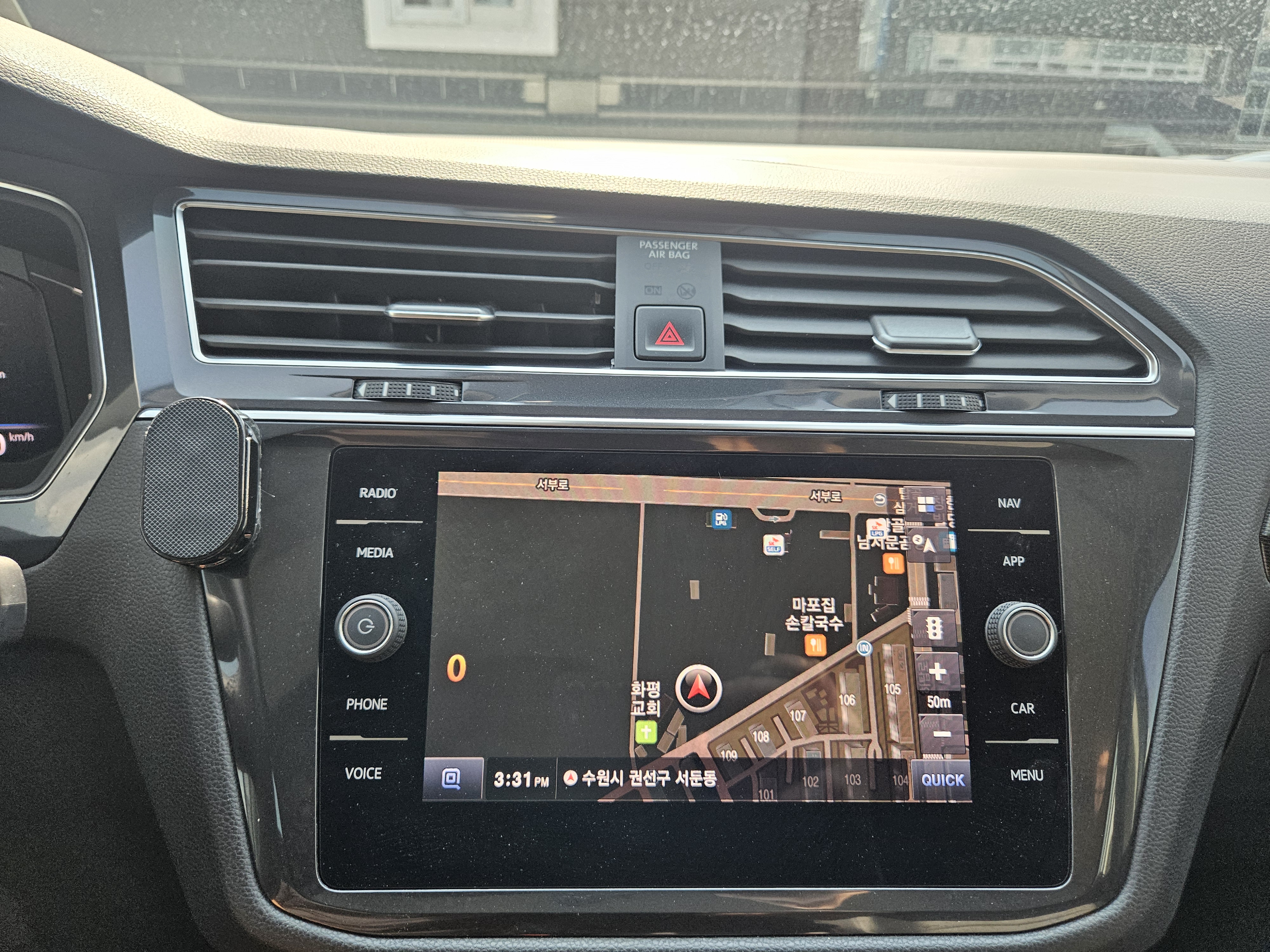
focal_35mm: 23
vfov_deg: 58.9
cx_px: 635
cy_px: 476
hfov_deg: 73.9
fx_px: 844
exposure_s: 1/359
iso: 320
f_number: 1.8
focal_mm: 5.4
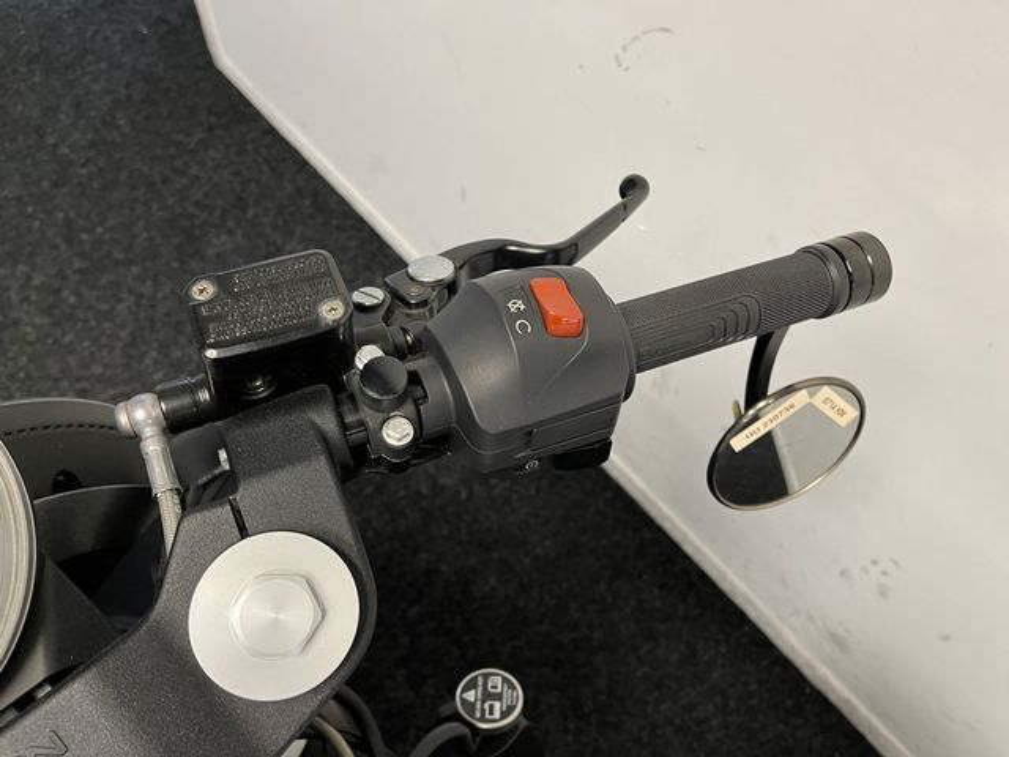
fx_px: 758
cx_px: 504
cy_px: 378
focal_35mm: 26
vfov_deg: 53.1
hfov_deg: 67.3
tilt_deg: -59.3
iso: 125
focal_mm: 5.1
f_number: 1.6
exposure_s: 1/50
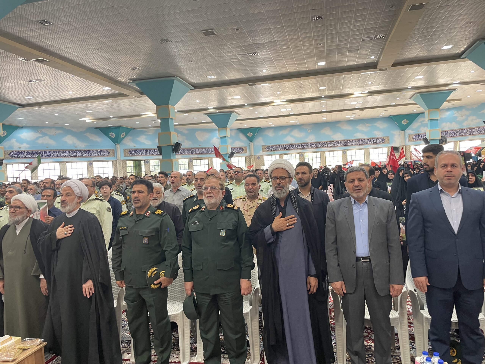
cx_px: 242
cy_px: 182
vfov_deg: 53.1
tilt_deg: -1.7
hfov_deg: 67.3
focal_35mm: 26
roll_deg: +3.9
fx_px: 364
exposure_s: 1/50
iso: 125
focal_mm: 4.2
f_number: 1.6
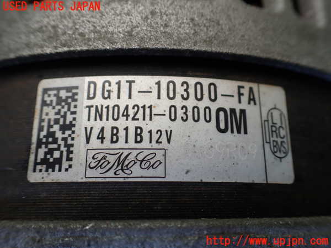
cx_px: 166
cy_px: 124
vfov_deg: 46.8
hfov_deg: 60.0
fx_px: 287
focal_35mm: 30
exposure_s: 1/160
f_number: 2.3
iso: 100
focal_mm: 5.4
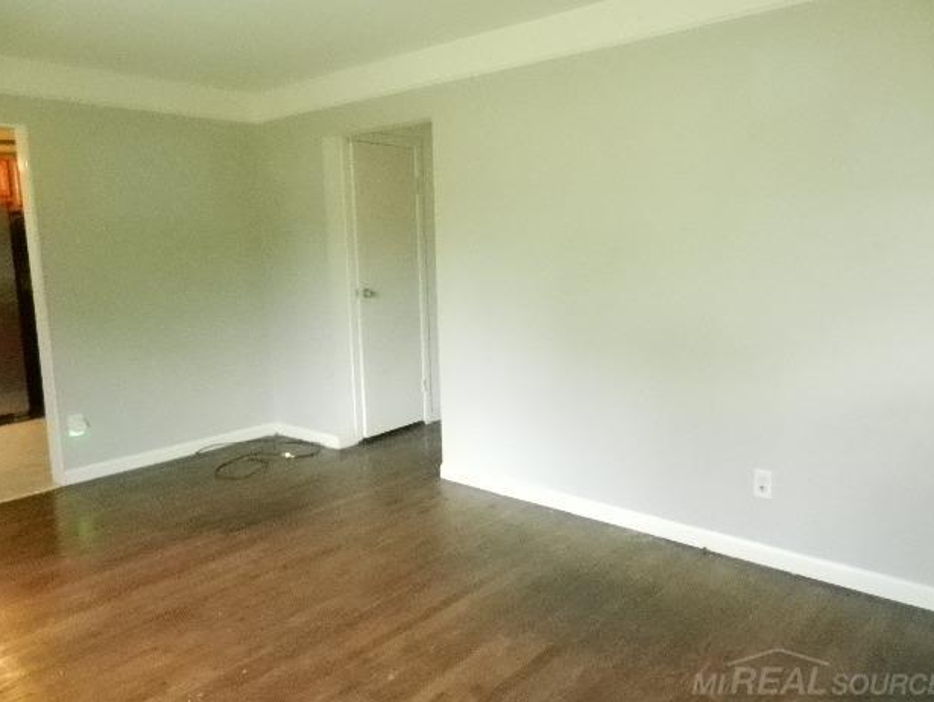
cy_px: 340
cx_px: 480
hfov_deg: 67.3
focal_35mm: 26
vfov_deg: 53.1
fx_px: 702
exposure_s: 1/50
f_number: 3.5
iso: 3200
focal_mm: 4.5
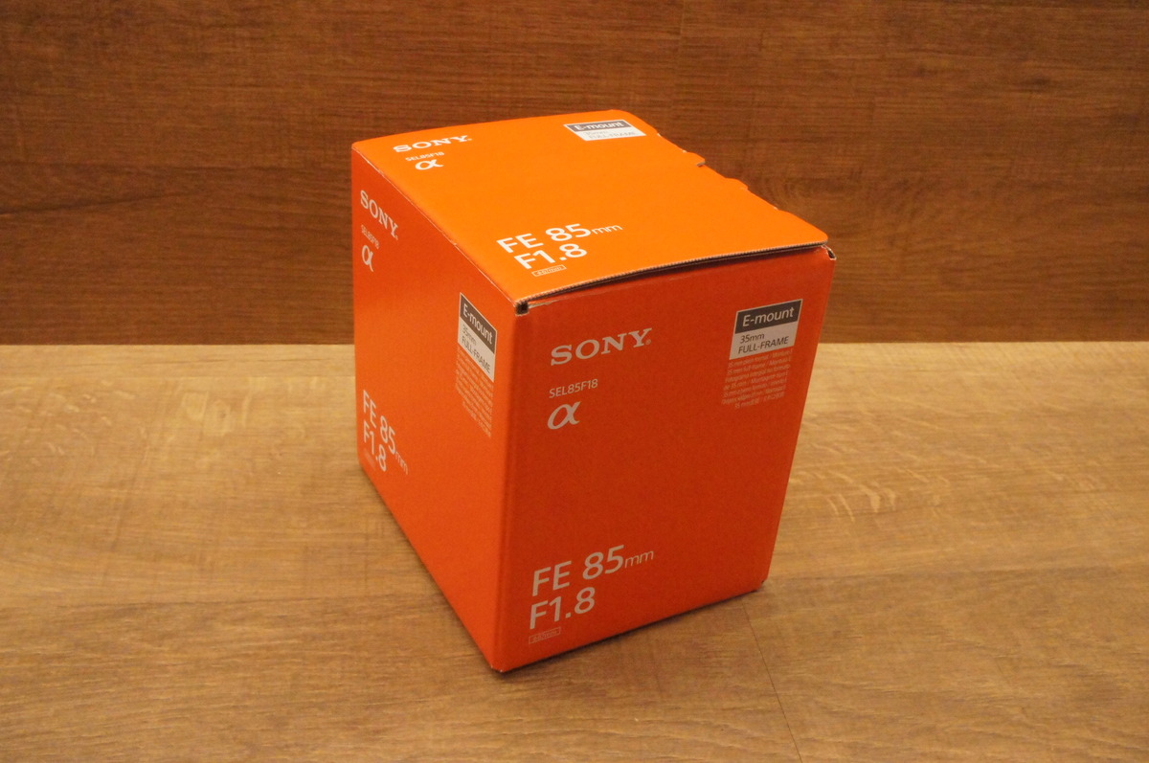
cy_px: 382
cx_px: 574
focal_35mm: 36
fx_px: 1148
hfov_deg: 53.2
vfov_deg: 36.8
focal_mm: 24
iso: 6400
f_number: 16
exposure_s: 1/125
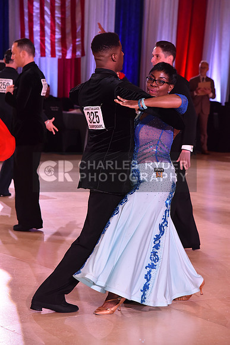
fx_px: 1006
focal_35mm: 105
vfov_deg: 19.5
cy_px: 172
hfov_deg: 13.0
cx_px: 115
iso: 2500
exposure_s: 1/320
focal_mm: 105
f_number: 6.3
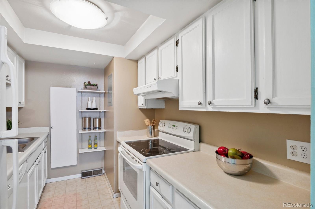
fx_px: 149
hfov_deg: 93.3
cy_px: 104
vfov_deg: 70.3
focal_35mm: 17
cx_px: 158
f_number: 8
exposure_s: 1/2
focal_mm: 17
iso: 400
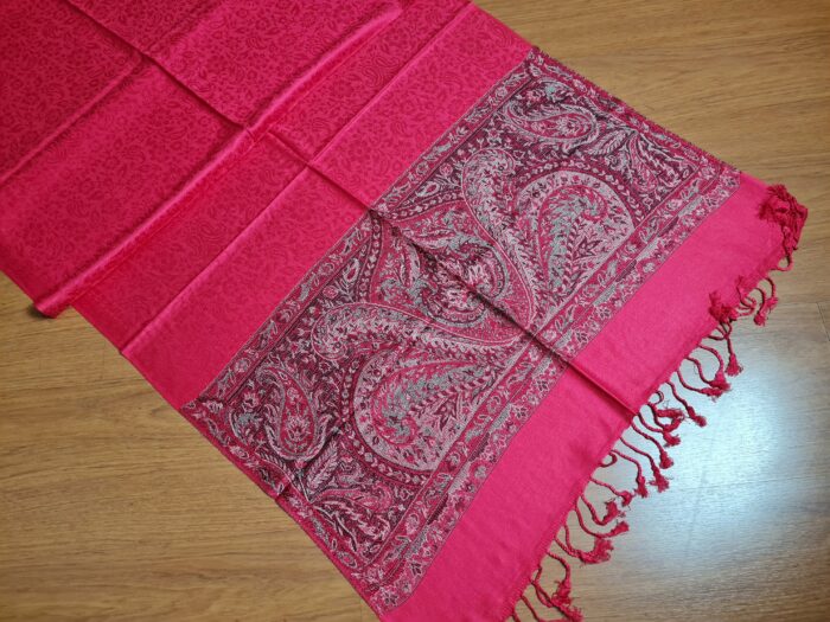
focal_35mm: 26
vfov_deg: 53.1
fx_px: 623
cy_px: 311
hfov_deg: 67.3
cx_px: 415
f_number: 1.8
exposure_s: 1/60
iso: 250
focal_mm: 5.4
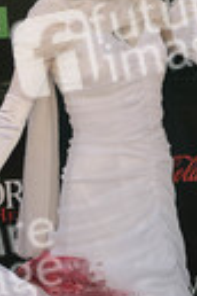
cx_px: 196
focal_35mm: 90
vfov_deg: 22.6
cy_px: 158
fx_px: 739
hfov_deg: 14.9
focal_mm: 29
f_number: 4.5
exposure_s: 1/320
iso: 250
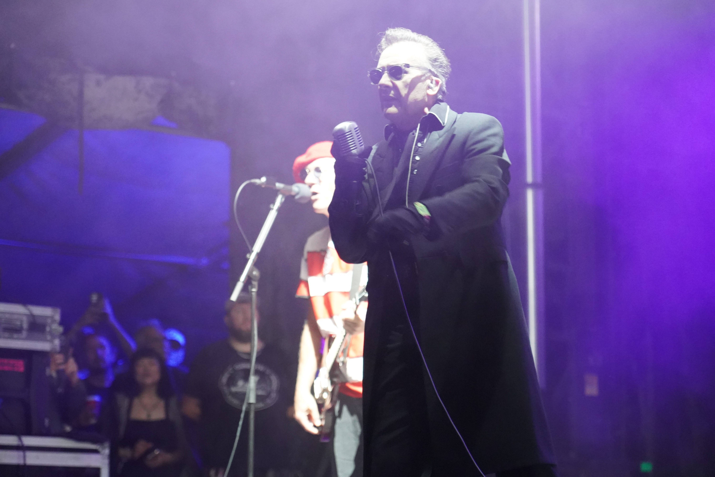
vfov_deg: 13.0
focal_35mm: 105
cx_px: 358
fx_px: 2085
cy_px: 238
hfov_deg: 19.5
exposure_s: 1/160
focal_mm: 105
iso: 12800
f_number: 4
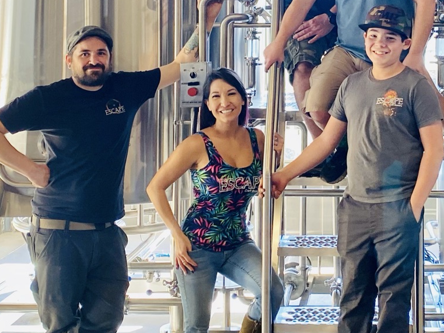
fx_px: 898
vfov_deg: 20.5
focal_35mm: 70
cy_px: 22
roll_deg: -0.2
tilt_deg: -0.2
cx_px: 366
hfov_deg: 27.1
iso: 125
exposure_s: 1/107
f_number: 1.8
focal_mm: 4.25
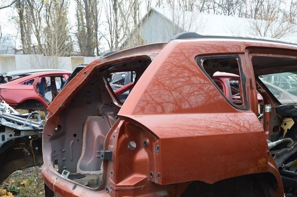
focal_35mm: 42
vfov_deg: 31.6
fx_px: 346
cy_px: 130
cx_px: 180
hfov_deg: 46.2
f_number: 5.6
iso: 360
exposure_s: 1/125
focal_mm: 20
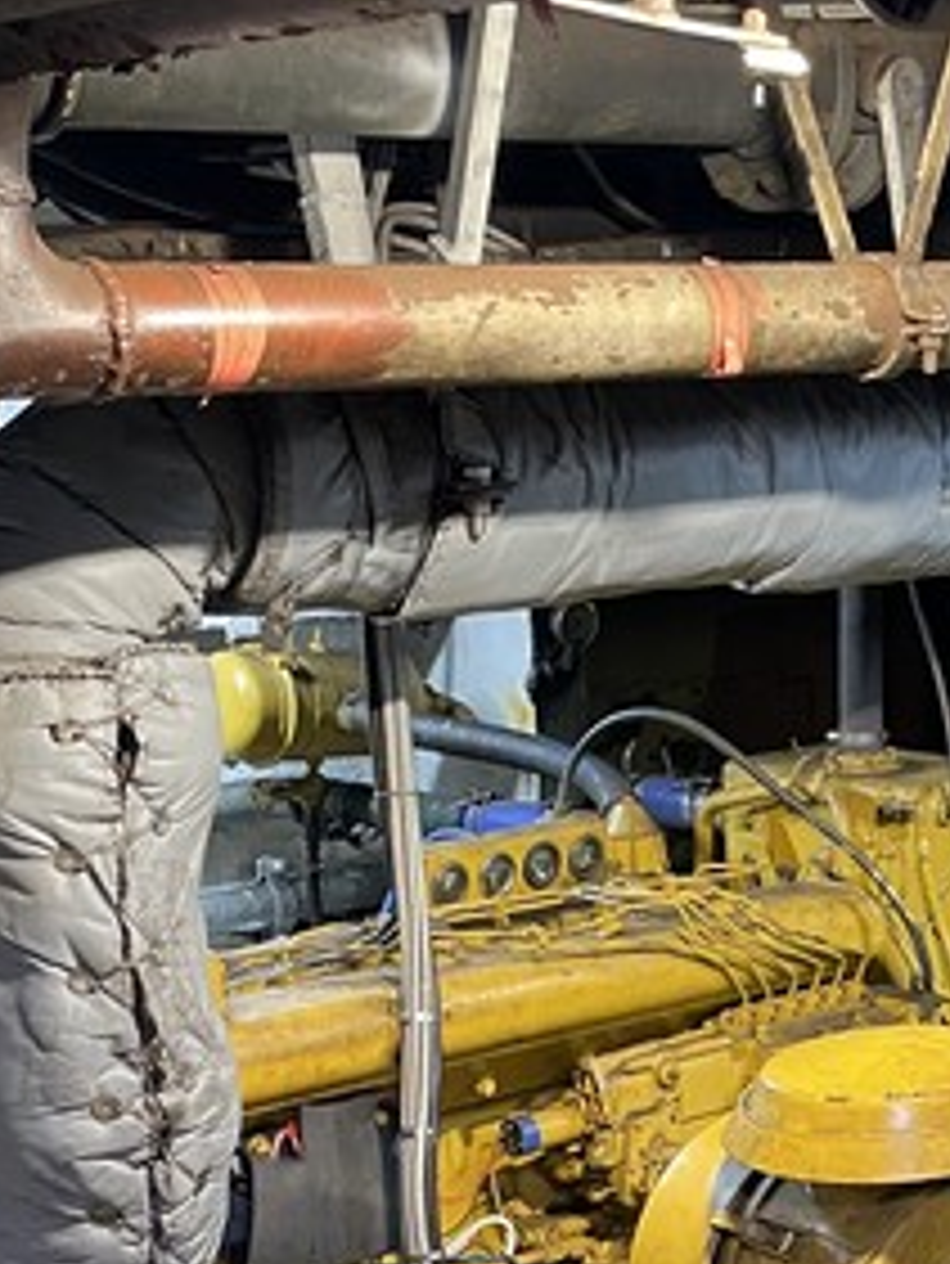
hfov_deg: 20.4
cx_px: 810
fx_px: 2596
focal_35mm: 71
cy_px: 1210
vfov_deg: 26.2
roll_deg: +2.2
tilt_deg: -19.3
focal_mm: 4.2
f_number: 1.6
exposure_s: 1/60
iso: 250
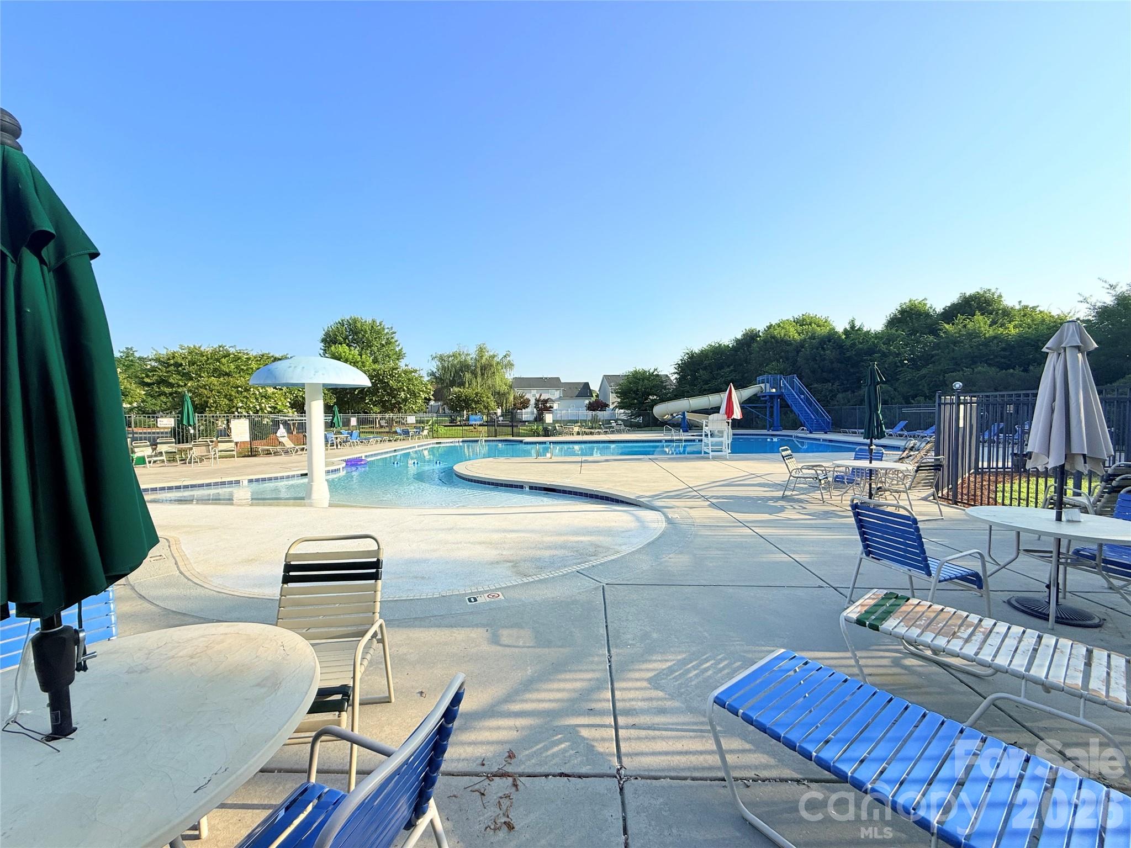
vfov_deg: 85.7
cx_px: 566
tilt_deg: -1.0
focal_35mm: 14
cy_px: 424
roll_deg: +0.9
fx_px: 457
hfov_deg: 102.1
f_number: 2.2
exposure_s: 1/1368
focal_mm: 2.22
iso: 50
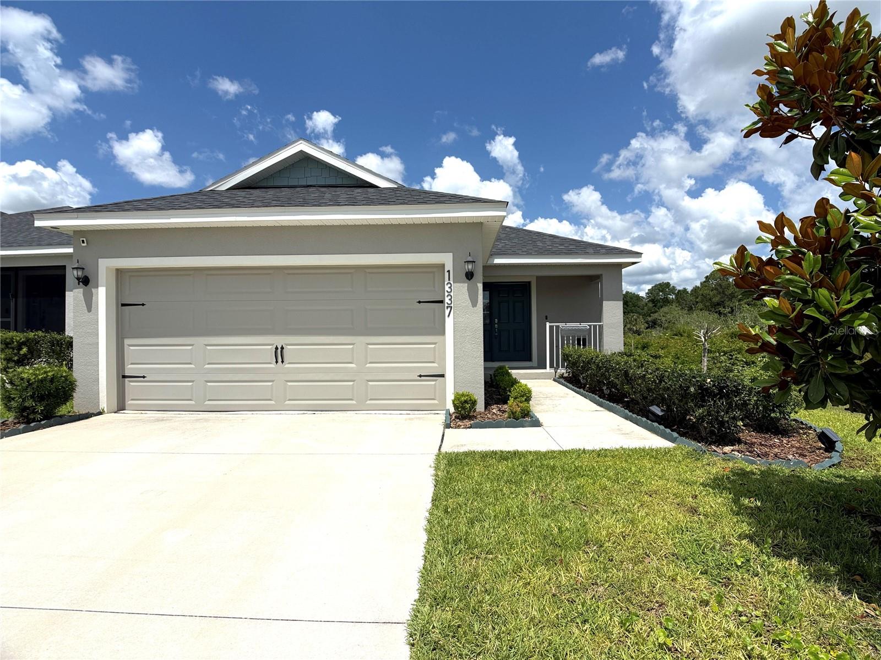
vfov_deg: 56.8
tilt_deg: +1.4
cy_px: 330
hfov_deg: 71.6
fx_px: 611
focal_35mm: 24
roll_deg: +0.5
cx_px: 440
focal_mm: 6.76
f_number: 1.78
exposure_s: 1/11905
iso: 80
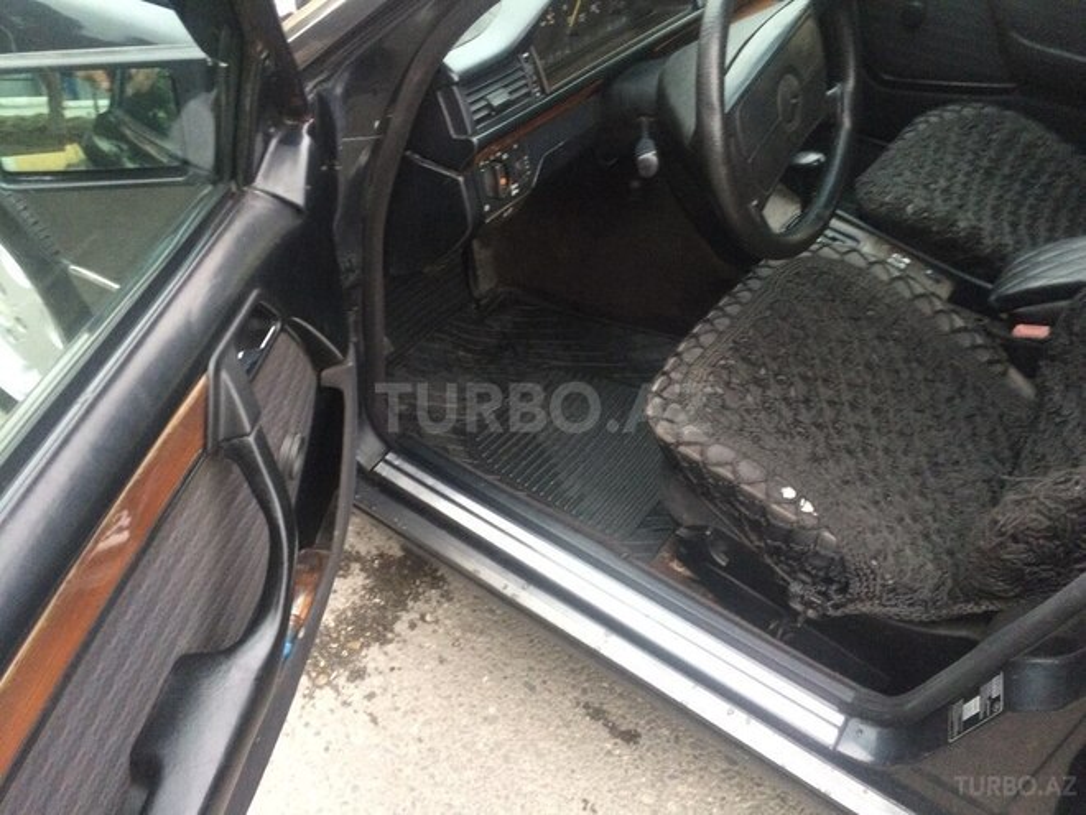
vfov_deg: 48.2
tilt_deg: -41.7
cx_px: 543
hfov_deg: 61.7
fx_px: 910
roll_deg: -4.7
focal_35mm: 29
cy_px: 408
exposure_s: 1/33
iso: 250
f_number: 2.2
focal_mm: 4.15
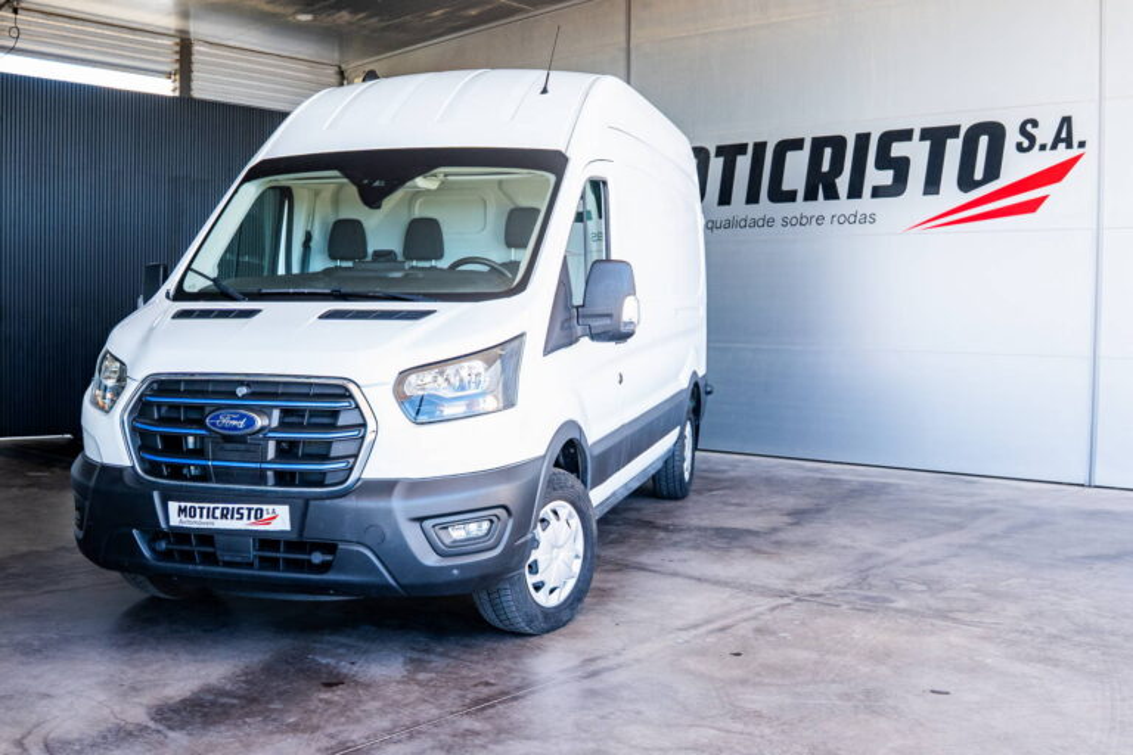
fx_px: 1133
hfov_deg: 53.1
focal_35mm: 36
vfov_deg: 36.9
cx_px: 566
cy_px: 378
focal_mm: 24
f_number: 3.5
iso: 800
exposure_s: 1/500
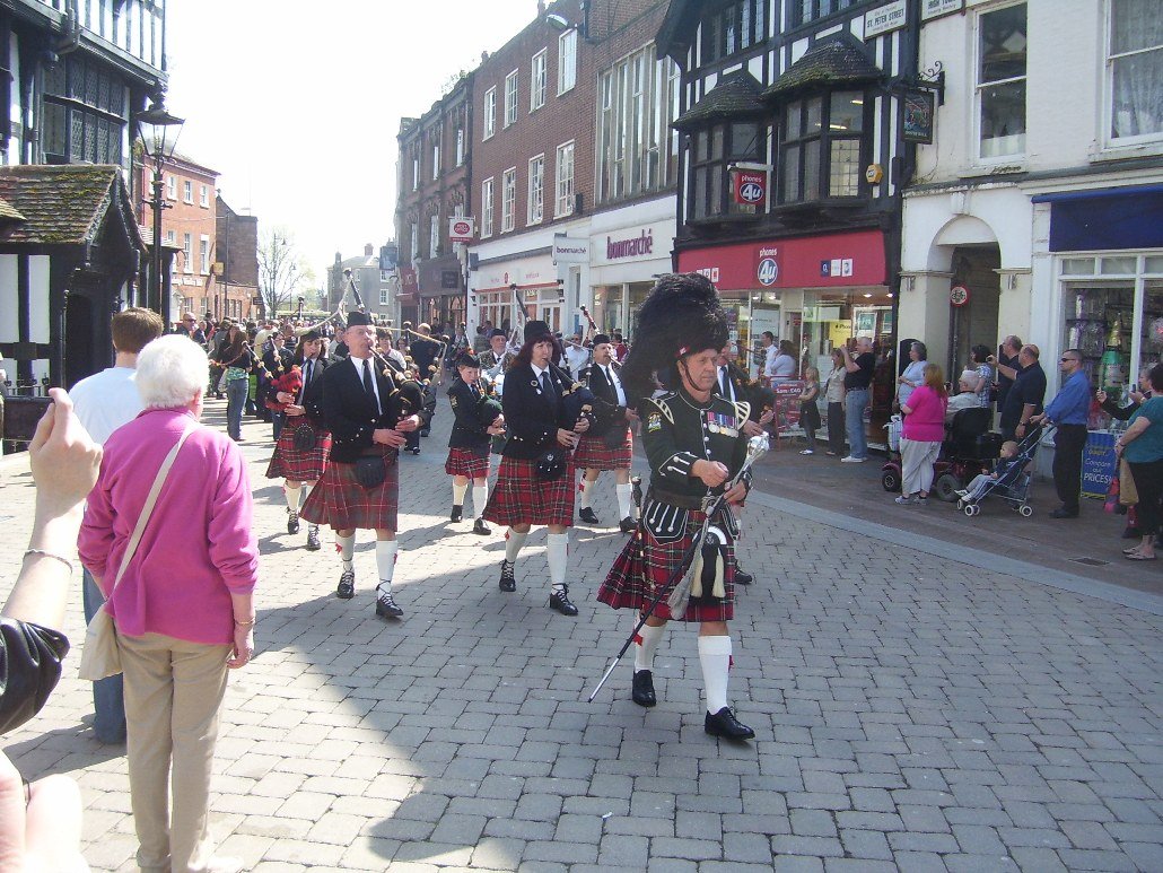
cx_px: 582
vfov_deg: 41.8
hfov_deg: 53.9
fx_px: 1143
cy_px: 436
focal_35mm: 34
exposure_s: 1/500
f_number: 2.7
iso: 80
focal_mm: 5.6
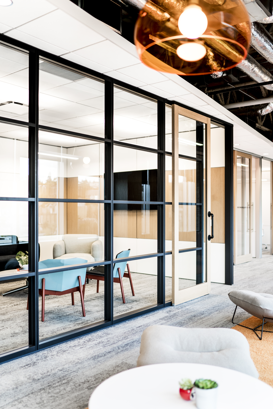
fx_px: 398
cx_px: 136
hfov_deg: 37.9
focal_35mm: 35
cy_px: 204
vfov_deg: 54.4
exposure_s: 1/200
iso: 800
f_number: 1.6
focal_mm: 35
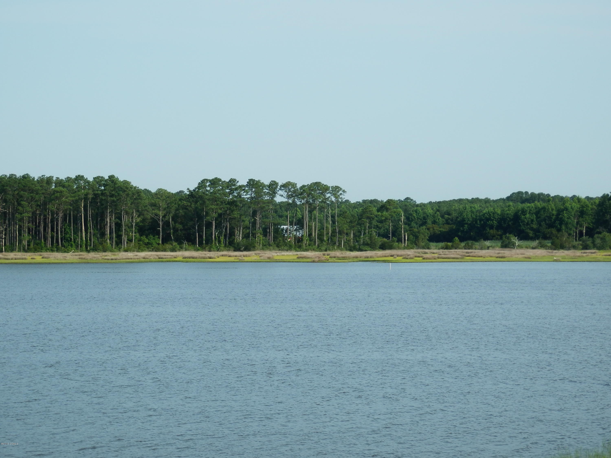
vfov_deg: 15.2
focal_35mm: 97
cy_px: 229
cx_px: 306
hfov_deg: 20.2
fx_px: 1712
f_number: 4.9
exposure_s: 1/400
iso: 80
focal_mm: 17.3
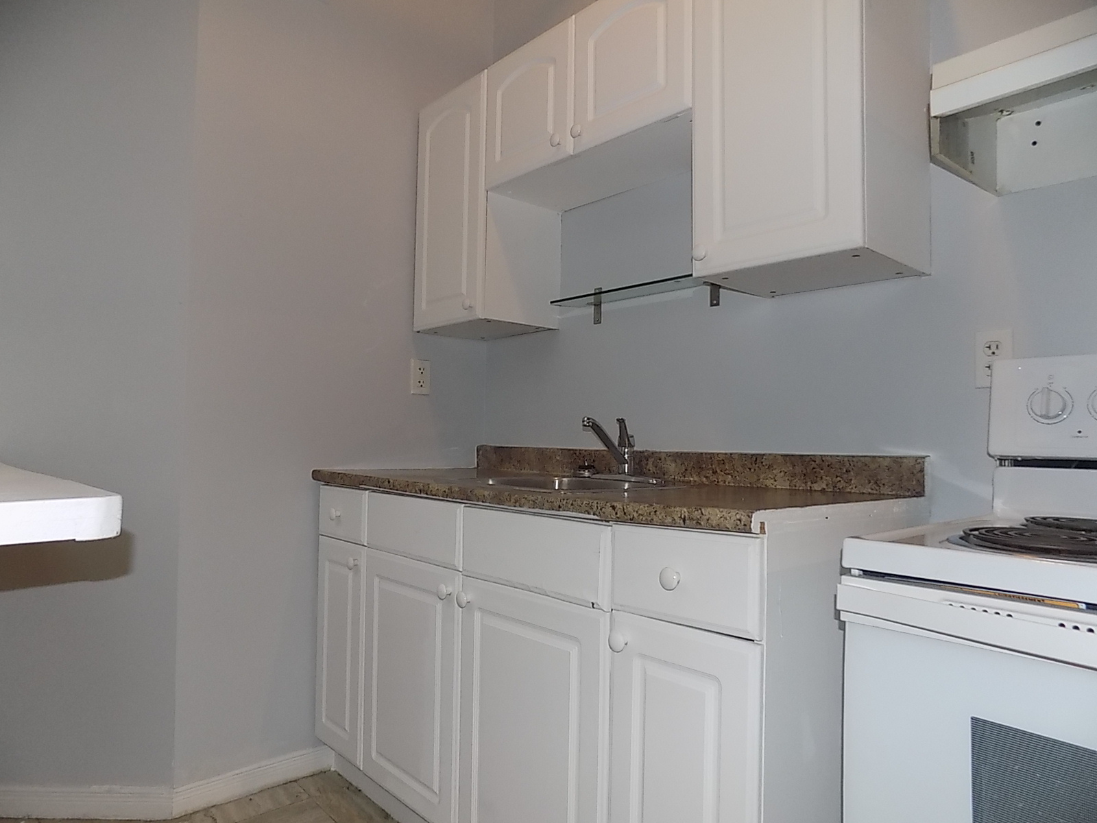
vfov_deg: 58.9
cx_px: 548
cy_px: 412
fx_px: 729
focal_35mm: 23
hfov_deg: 73.9
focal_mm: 4
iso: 200
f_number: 3.1
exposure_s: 1/30
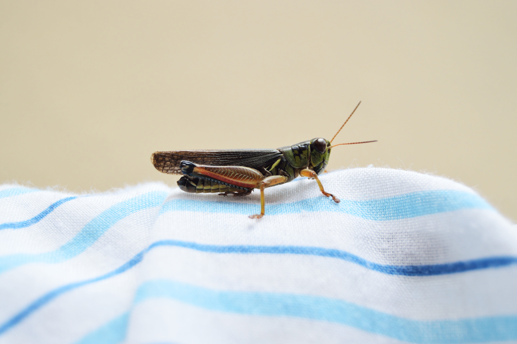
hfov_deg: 24.6
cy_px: 172
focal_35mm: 82
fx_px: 1184
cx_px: 258
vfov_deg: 16.5
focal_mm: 55
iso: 400
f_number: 6.3
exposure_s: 1/320
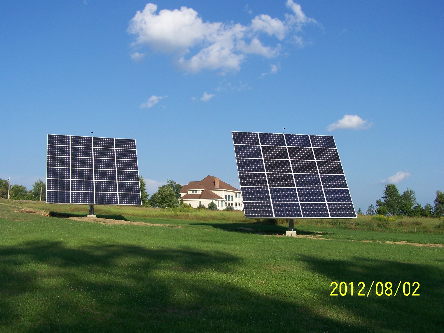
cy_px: 166
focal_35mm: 40
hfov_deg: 46.8
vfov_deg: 36.0
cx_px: 222
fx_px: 513
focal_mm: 6.7
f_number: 4
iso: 64
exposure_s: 1/500
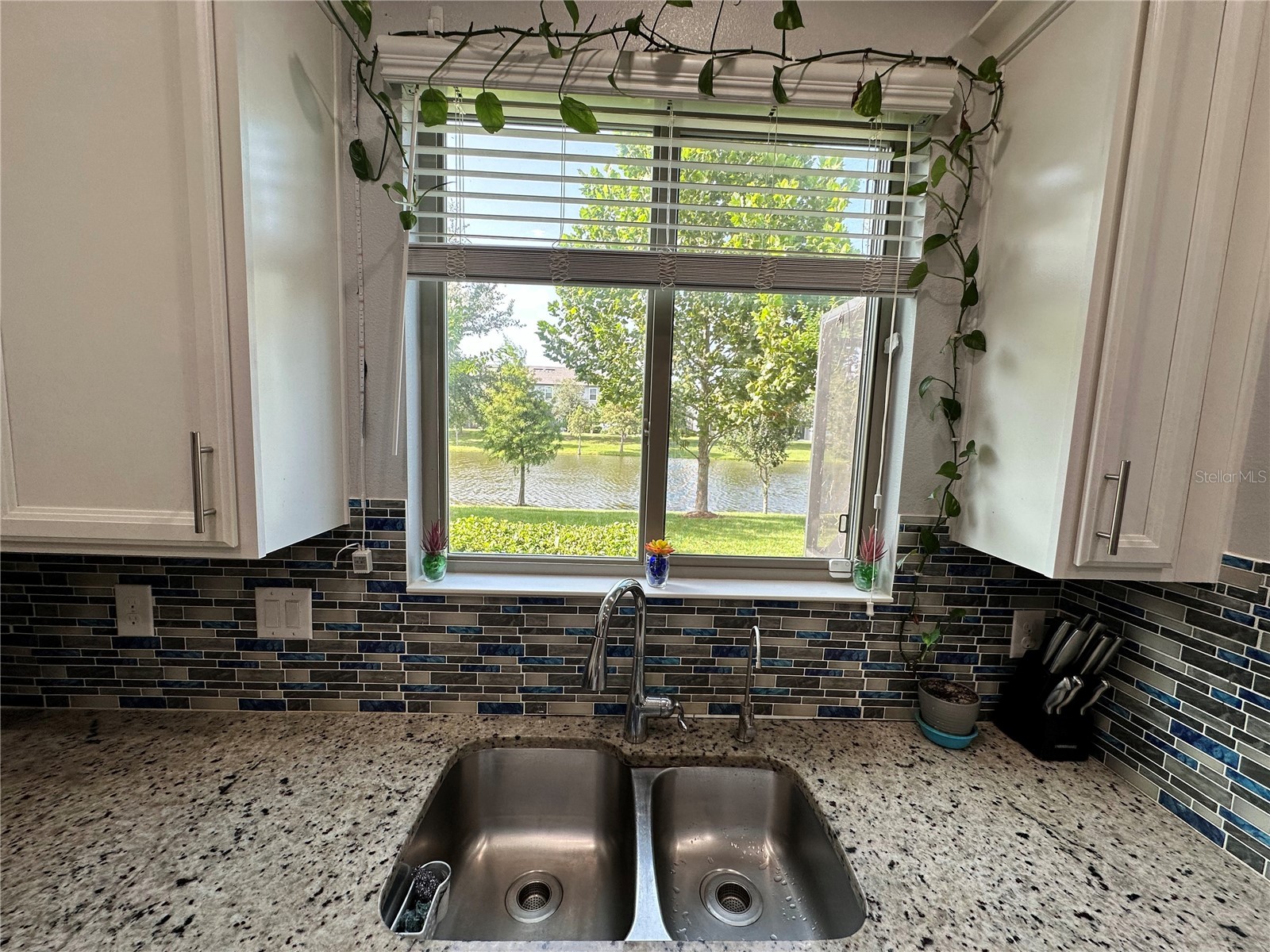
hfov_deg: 102.1
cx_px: 635
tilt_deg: -6.7
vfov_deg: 85.7
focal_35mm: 14
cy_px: 476
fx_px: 514
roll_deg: -2.0
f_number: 2.2
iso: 40
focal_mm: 2.22
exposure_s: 1/163
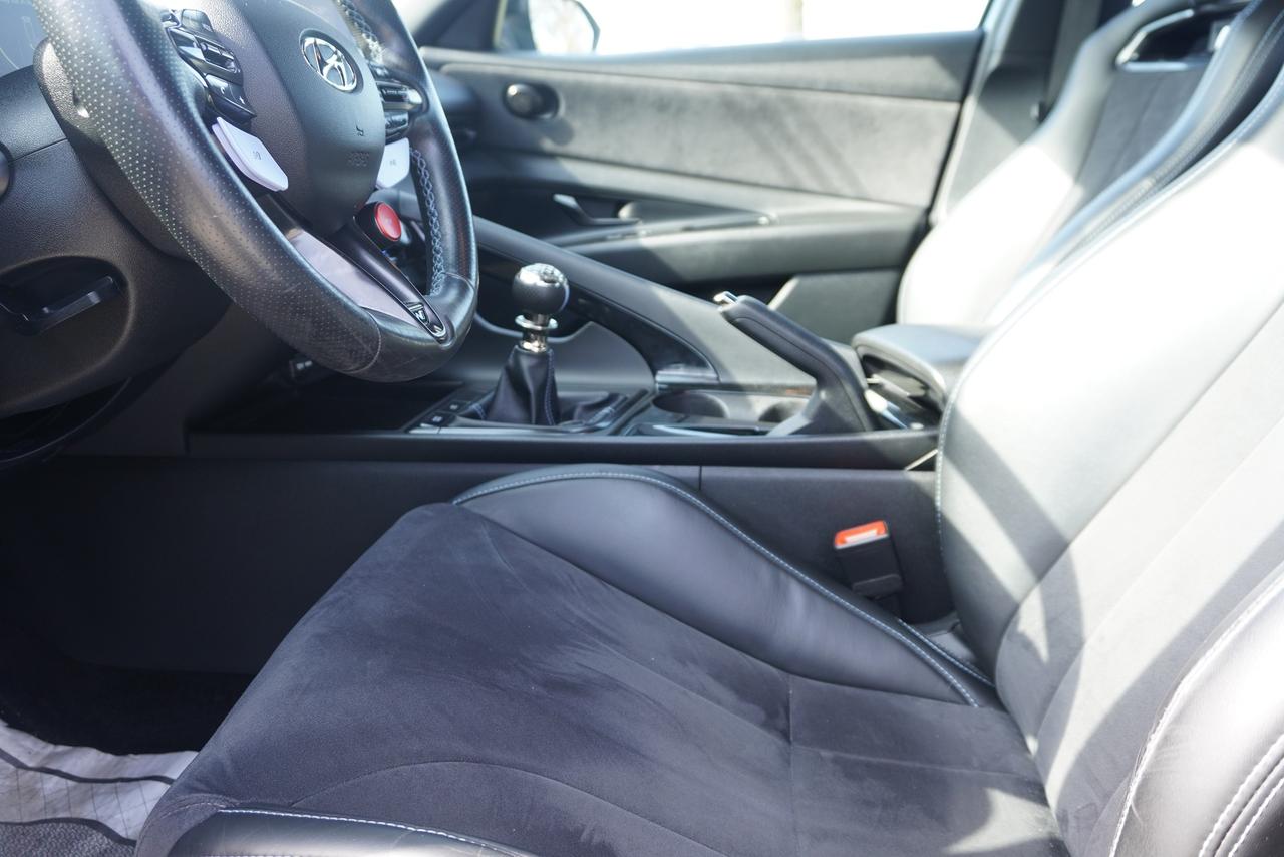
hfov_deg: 64.5
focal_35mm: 28
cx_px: 642
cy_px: 428
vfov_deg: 45.7
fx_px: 1017
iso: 250
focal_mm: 19
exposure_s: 1/60
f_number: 4
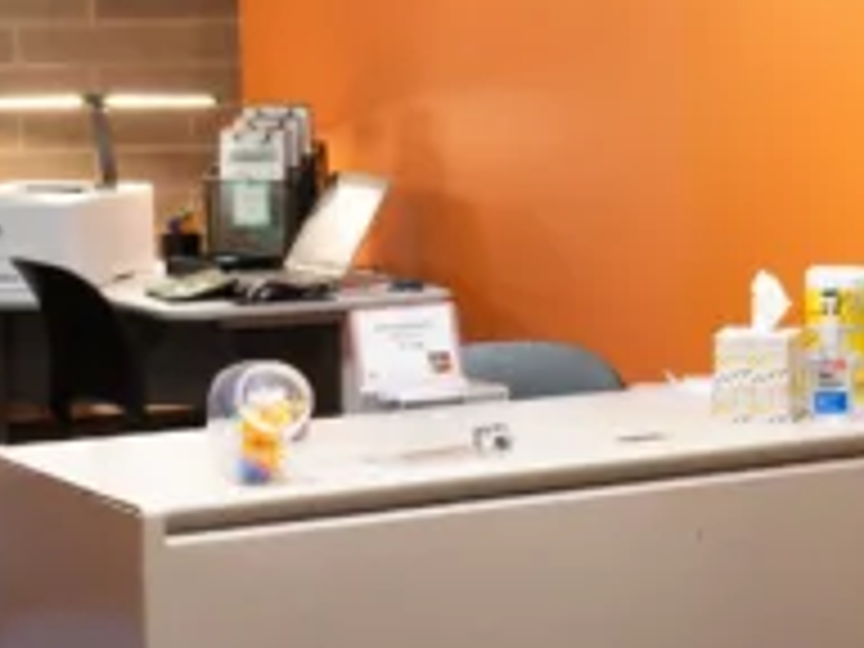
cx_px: 1197
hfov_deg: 14.9
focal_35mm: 125
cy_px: 196
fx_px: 3120
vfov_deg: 11.8
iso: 4000
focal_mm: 24
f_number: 4
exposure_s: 1/320
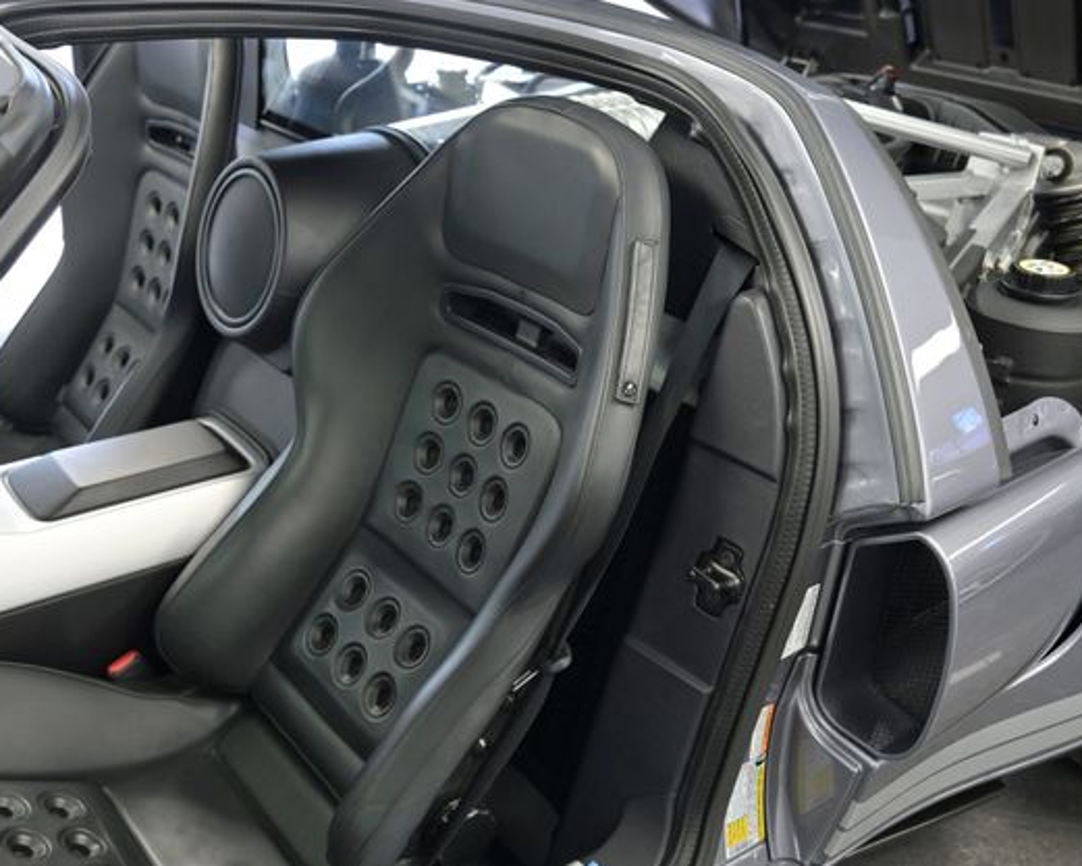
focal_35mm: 38
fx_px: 1217
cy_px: 426
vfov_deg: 39.2
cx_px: 444
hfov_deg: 47.7
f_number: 4.5
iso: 1250
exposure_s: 1/100
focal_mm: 33
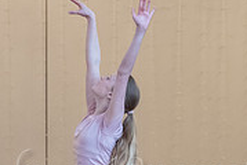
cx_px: 107
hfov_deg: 7.2
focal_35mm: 286
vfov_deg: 4.8
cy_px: 221
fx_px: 1966
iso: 1600
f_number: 2.8
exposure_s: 1/200
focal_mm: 75
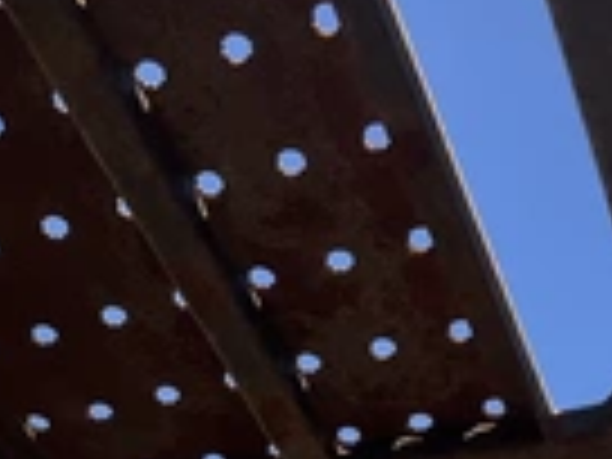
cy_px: 644
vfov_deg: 16.2
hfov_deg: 23.0
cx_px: 266
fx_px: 1503
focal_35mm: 85
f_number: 1.8
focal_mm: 3
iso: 25
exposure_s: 1/1311
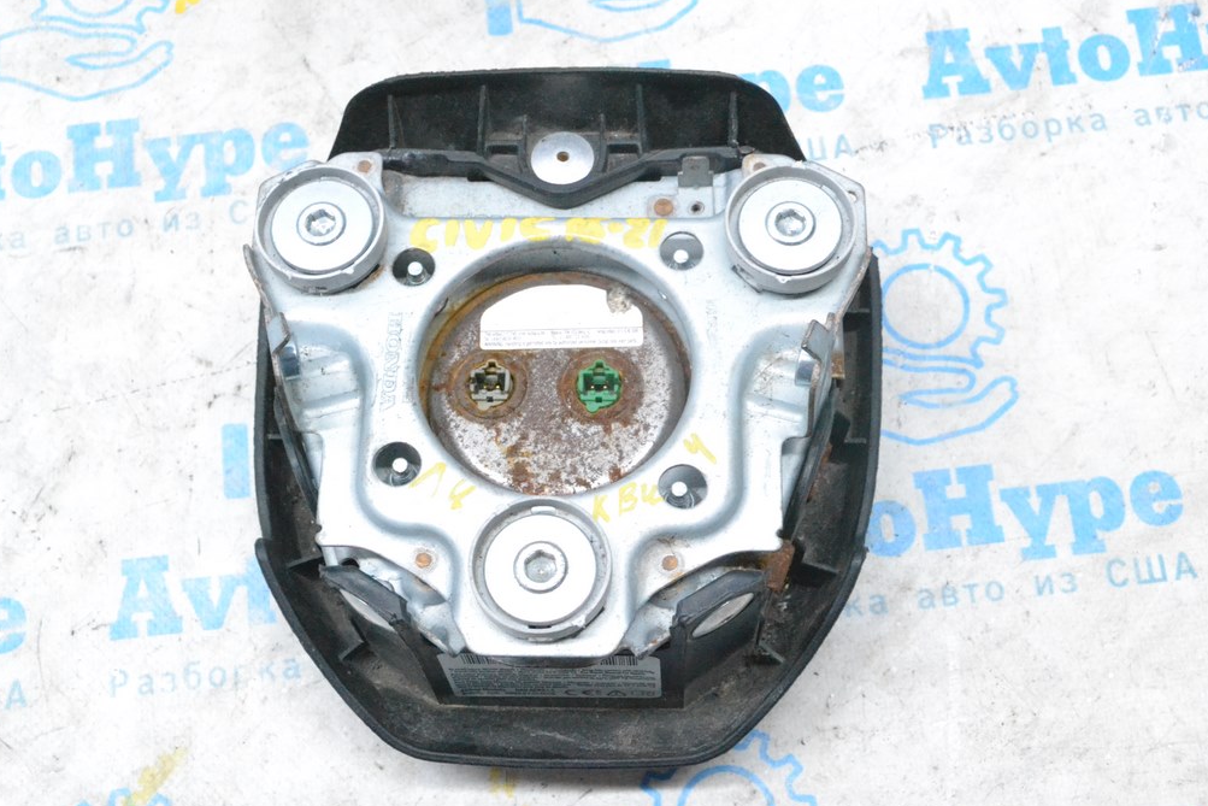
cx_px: 600
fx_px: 1644
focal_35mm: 49
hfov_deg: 40.3
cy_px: 405
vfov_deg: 27.5
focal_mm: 32
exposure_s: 1/125
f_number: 10
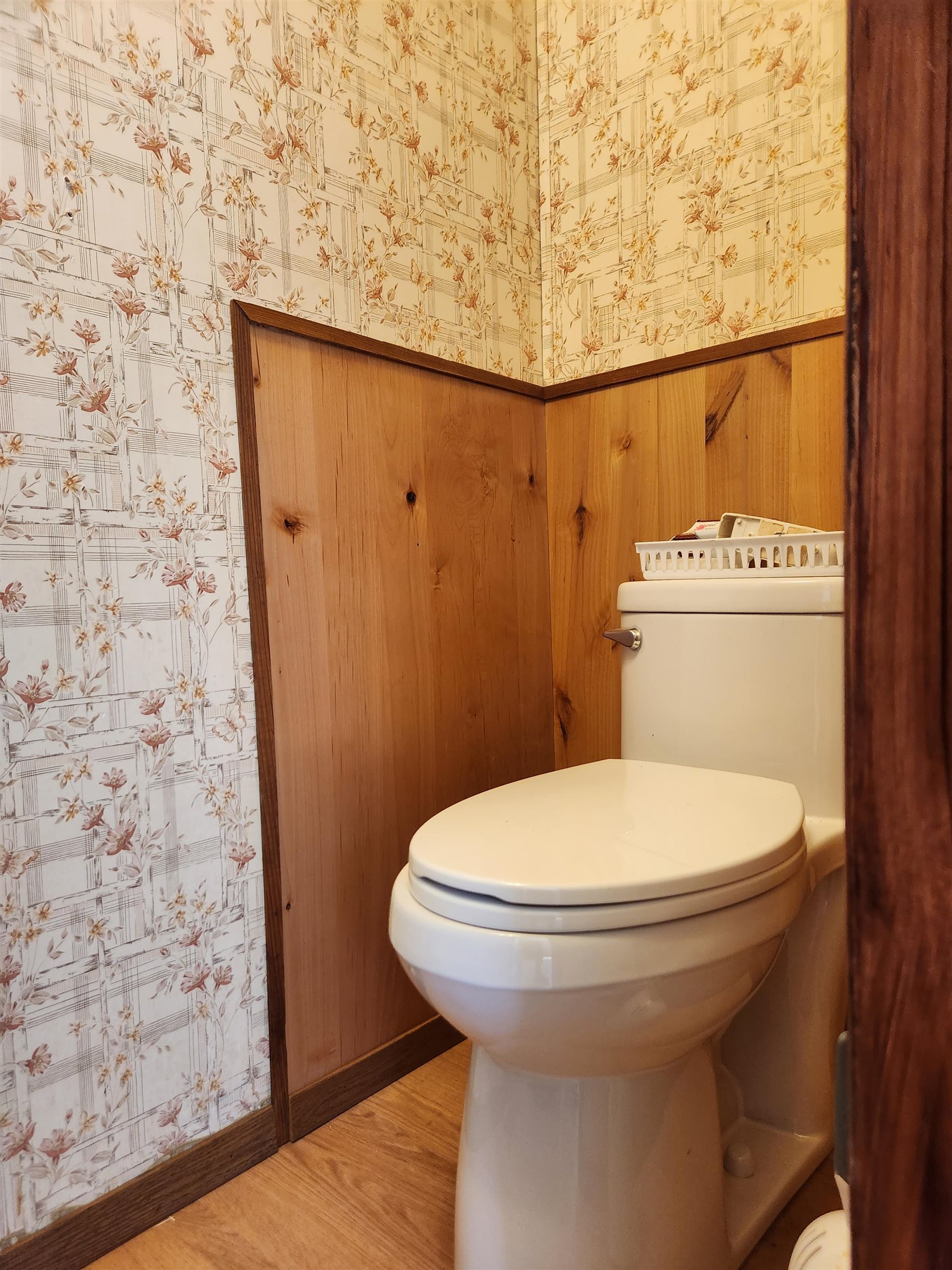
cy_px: 635
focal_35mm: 23
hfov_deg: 58.9
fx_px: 843
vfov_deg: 73.9
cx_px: 476
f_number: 1.8
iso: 400
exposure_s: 1/120
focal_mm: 5.4
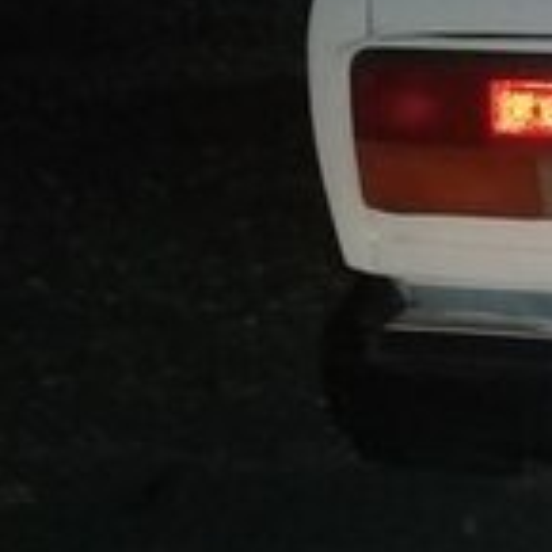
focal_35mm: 125
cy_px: 74
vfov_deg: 13.8
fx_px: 2255
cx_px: 1032
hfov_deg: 12.6
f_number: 2.2
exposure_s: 1/33
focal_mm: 3.3
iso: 320
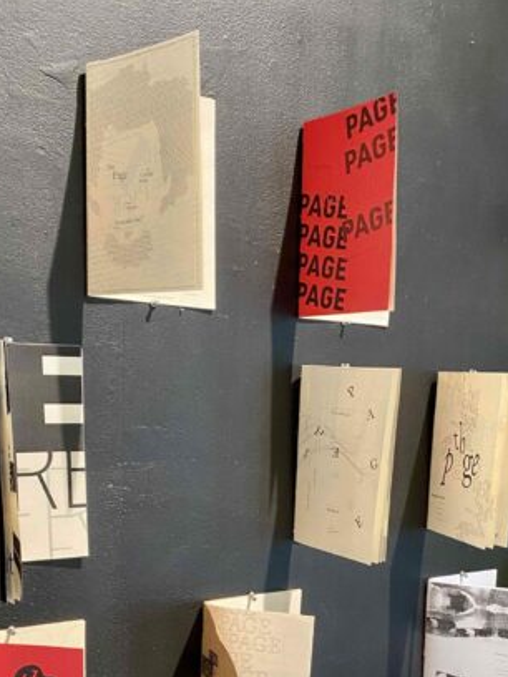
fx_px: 802
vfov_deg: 44.0
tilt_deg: -6.8
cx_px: 301
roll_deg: -1.0
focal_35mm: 41
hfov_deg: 35.0
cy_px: 524
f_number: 1.8
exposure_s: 1/60
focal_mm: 4.25
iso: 160
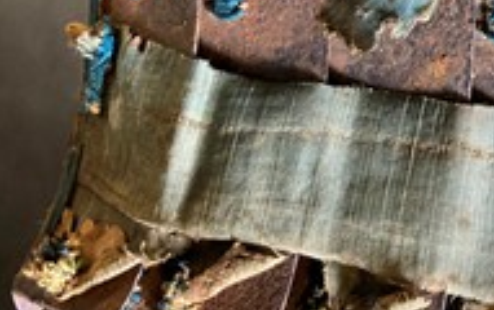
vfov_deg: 20.8
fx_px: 836
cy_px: 62
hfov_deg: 30.6
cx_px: 491
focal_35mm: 62
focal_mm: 3.99
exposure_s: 1/50
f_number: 1.8
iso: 160
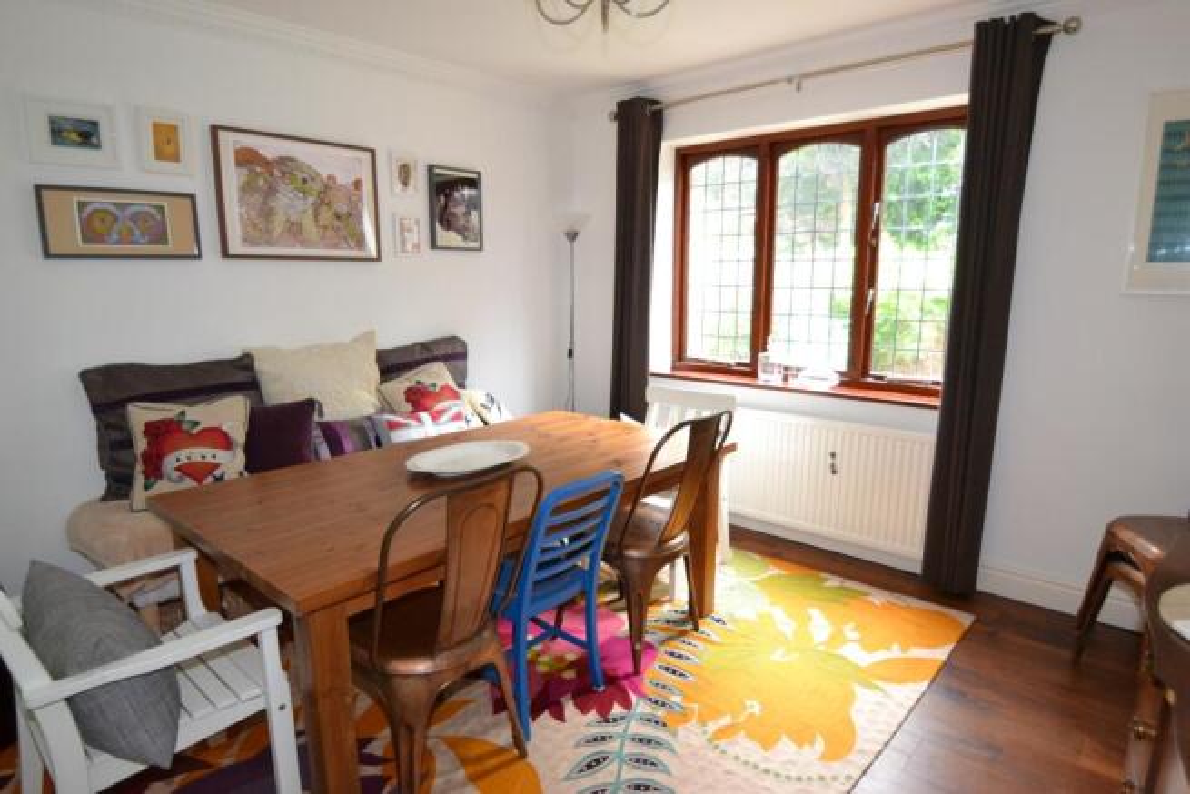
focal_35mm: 20
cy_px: 397
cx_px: 595
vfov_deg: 63.2
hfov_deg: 85.4
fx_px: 645
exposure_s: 1/60
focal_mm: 13
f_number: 3.8
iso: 1800
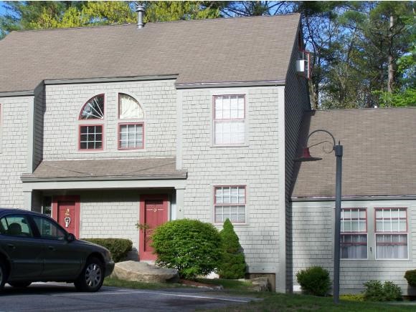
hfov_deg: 28.1
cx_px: 208
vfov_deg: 21.3
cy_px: 156
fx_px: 830
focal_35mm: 69
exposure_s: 1/500
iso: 64
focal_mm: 11.5
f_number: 3.2
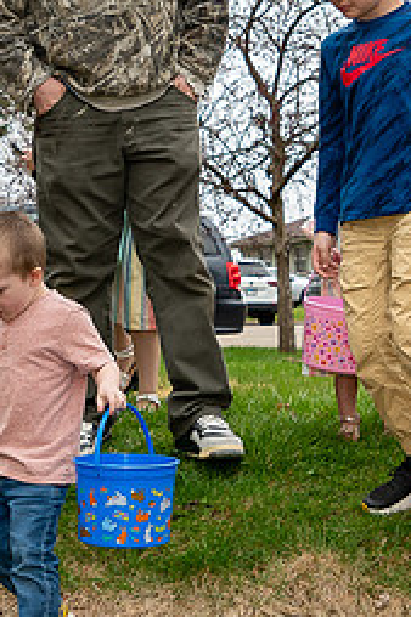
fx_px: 1955
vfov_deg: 17.9
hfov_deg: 12.0
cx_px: 185
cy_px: 353
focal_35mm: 114
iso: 200
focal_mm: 24
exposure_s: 1/200
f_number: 4
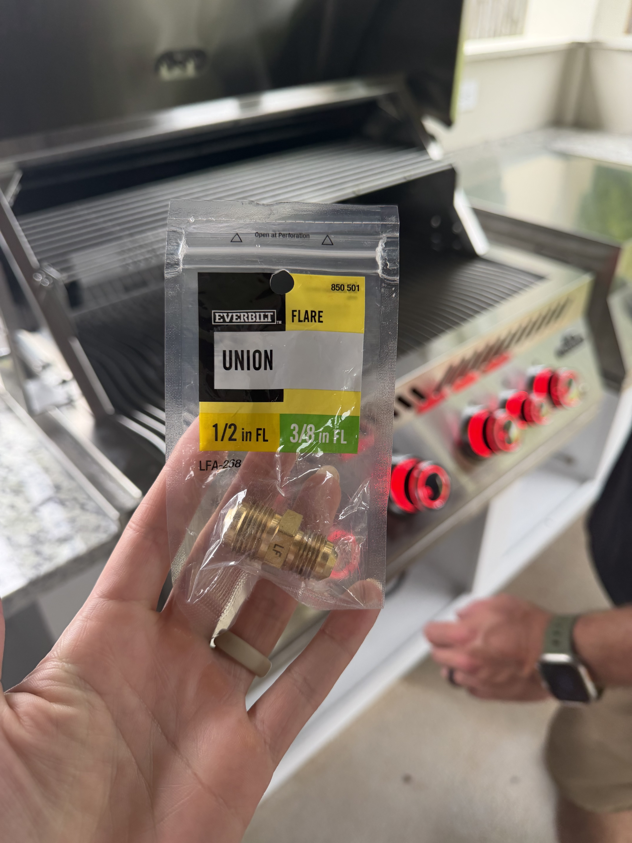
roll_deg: +1.6
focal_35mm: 24
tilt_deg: -36.1
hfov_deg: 56.8
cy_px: 422
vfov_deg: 71.6
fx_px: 584
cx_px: 316
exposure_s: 1/121
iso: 160
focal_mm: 6.76
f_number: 1.78
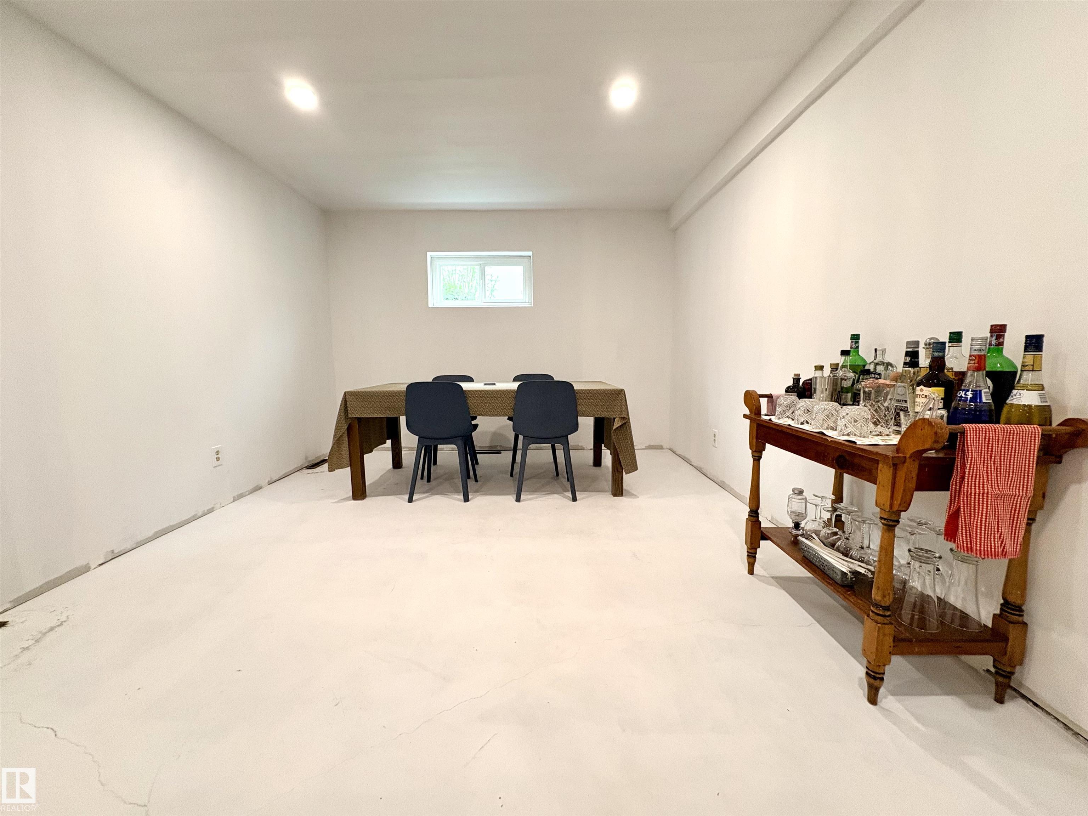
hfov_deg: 102.1
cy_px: 408
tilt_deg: -6.6
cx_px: 544
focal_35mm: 14
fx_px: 440
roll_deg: +0.4
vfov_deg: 85.7
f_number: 2.2
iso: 250
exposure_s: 1/120
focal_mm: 2.22
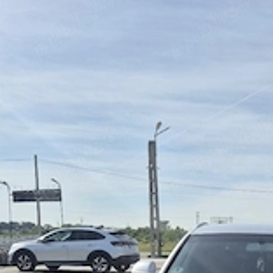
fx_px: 464
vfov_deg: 29.2
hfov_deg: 30.9
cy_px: 310
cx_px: 259
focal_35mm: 52
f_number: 1.8
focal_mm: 5.4
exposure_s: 1/2000
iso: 25
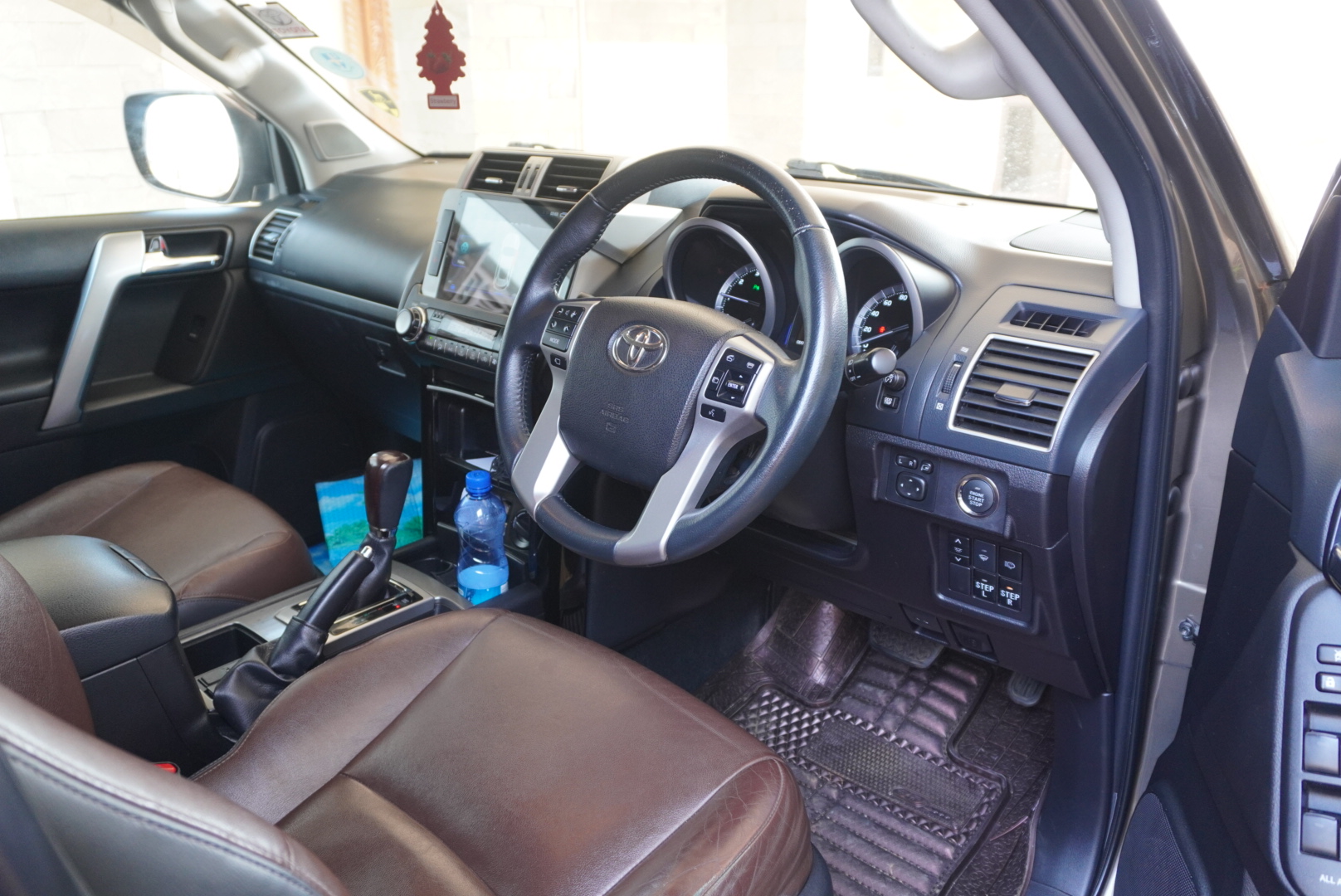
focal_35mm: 27
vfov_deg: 48.0
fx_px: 1006
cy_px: 448
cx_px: 670
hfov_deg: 67.3
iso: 800
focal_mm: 18
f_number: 4
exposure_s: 1/60
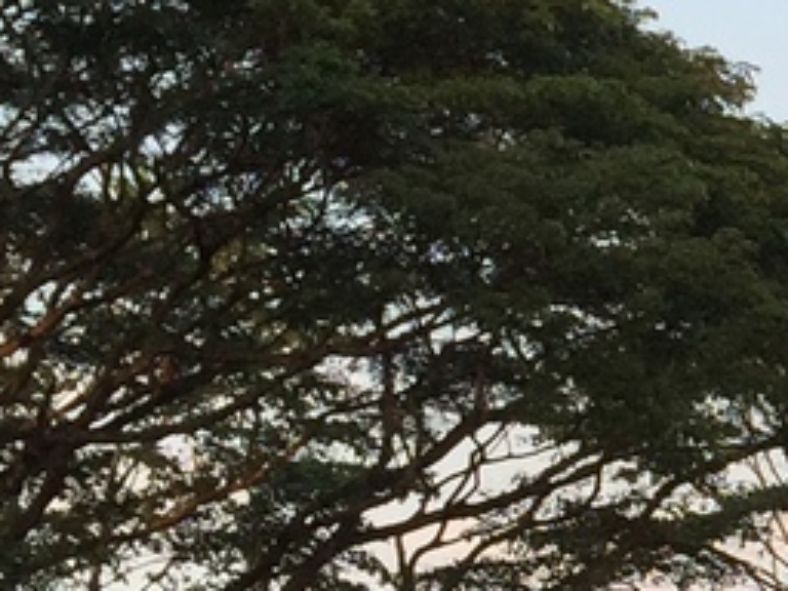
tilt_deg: +12.7
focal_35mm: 181
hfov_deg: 9.6
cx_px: 1933
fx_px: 4120
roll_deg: -0.8
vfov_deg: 8.2
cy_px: 419
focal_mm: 4.15
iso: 32
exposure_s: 1/373
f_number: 2.2
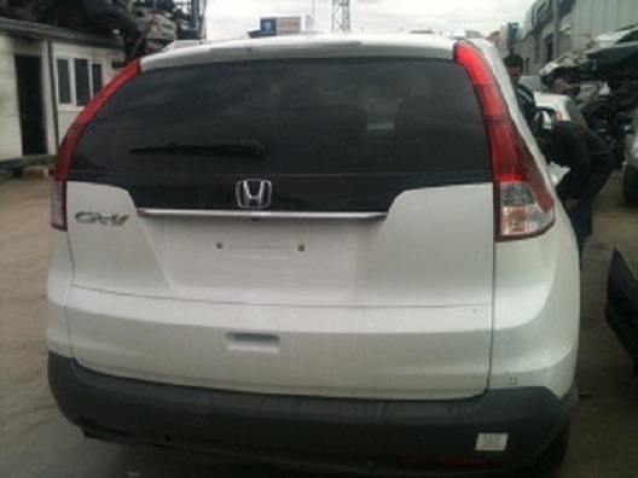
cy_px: 239
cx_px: 319
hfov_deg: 52.6
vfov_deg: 40.7
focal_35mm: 35
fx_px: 645
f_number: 2.8
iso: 64
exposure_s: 1/946
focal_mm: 3.85
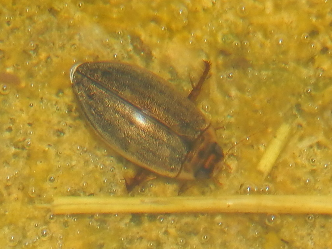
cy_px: 124
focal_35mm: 131
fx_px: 1257
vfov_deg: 11.3
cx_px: 166
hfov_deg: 15.1
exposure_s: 1/50
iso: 125
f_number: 9.6
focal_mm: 23.4
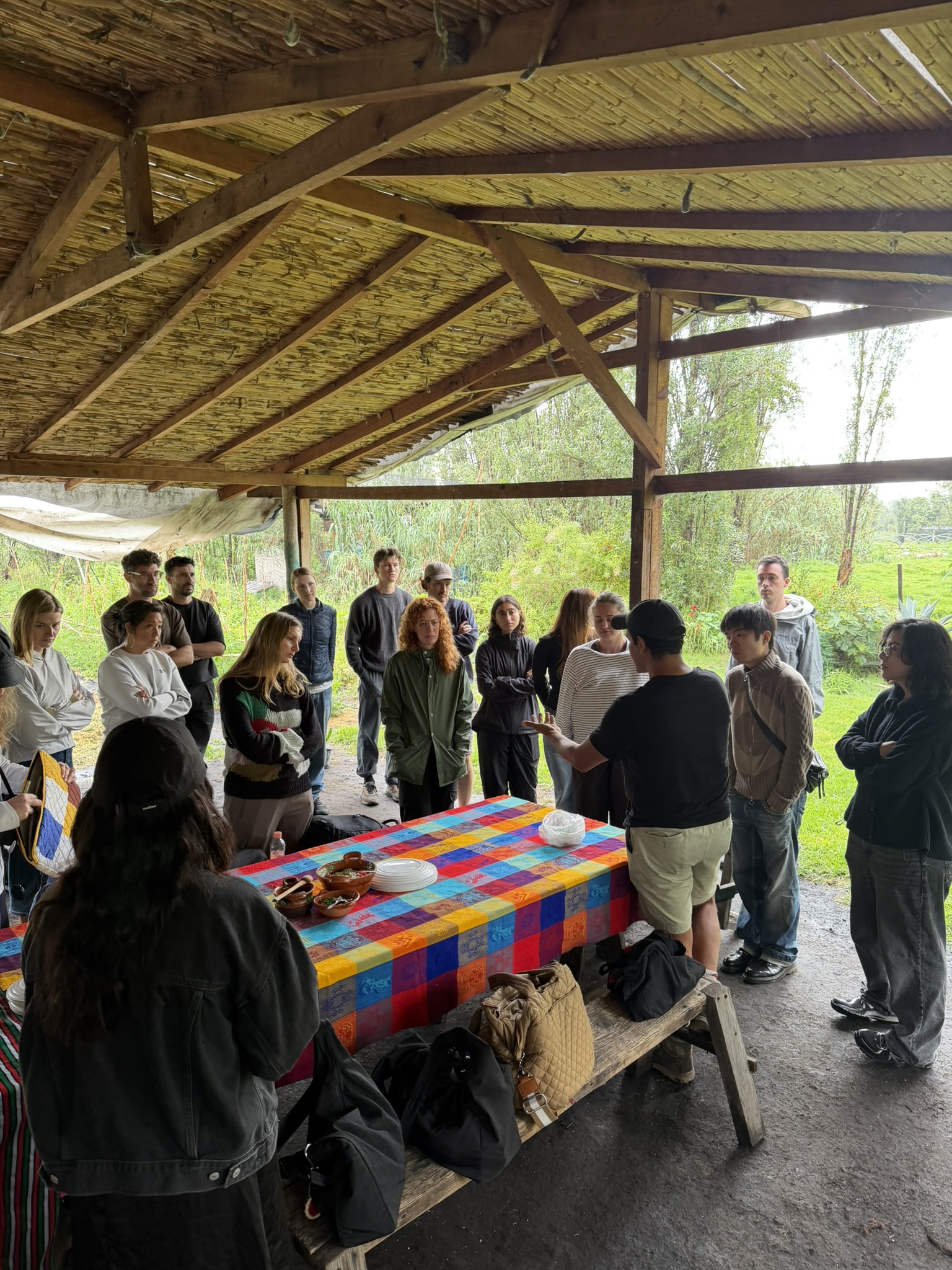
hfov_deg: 56.8
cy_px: 635
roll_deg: -3.6
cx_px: 476
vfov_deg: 71.6
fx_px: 880
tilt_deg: -7.5
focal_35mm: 24
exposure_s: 1/121
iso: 125
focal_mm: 6.76
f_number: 1.78
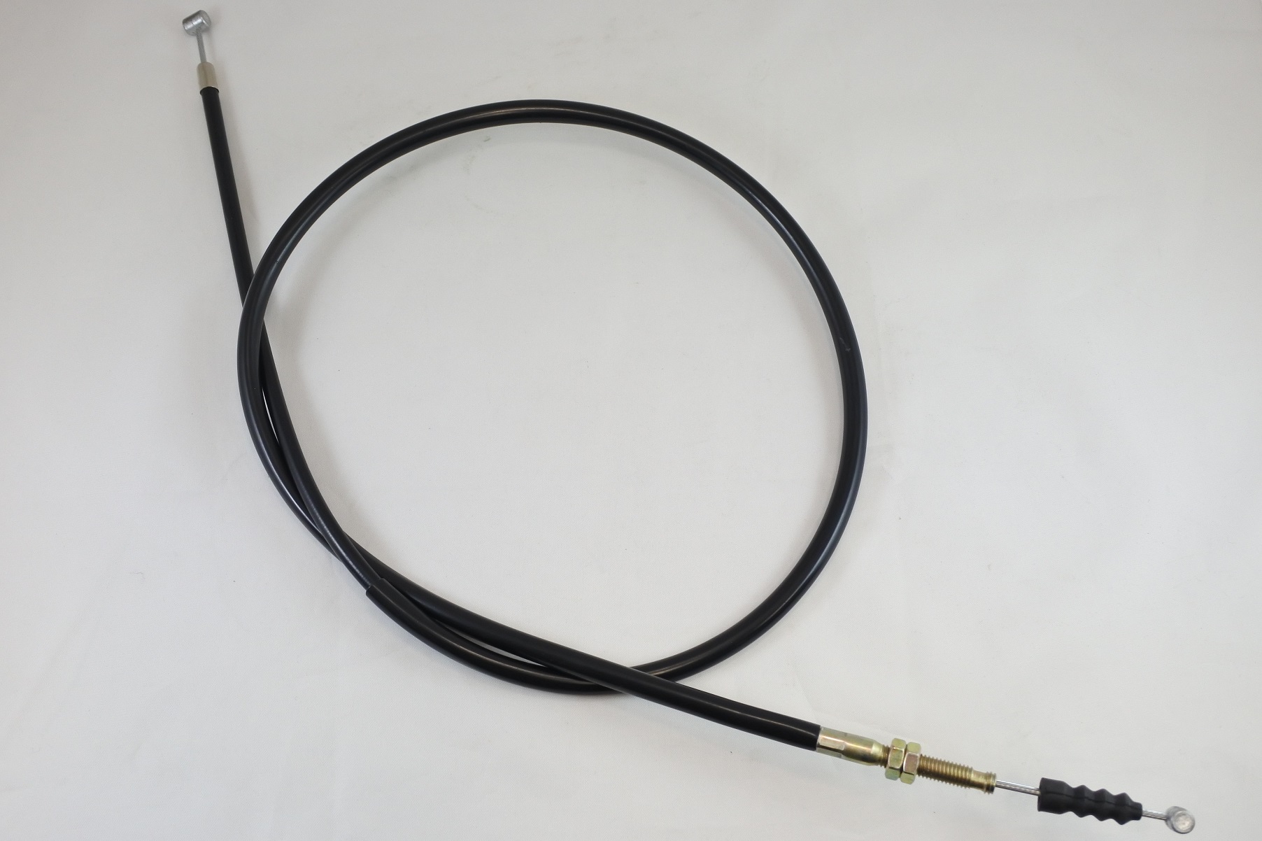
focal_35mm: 32
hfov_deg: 58.7
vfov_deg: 41.1
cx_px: 631
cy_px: 420
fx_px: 1121
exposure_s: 1/200
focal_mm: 12.1
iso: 400
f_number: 3.8
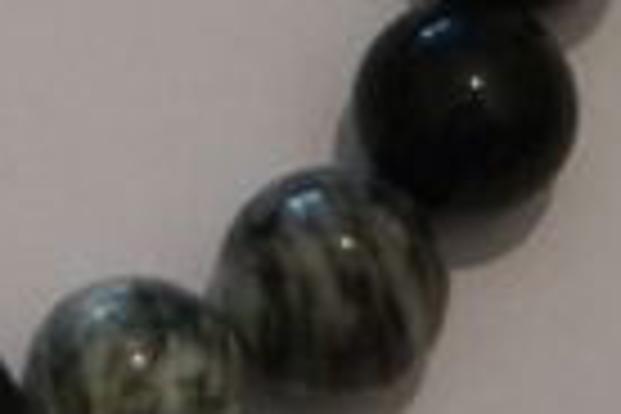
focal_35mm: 260
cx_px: -108
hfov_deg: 7.9
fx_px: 4485
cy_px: -180
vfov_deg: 5.2
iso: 3200
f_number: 5
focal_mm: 39
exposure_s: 1/60
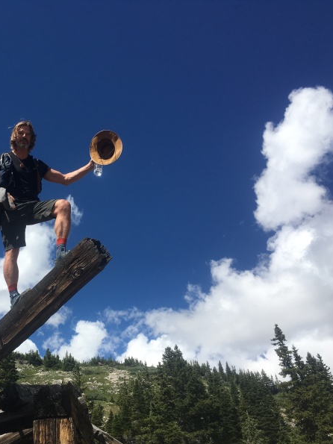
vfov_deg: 47.9
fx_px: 500
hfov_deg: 35.4
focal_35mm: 39
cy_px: 223
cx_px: 56
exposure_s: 1/2198
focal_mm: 4.15
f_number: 2.2
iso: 25
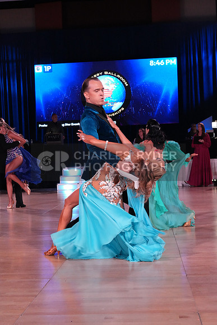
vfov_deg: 32.9
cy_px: 162
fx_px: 551
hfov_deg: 22.3
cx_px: 108
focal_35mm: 61
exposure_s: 1/160
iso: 6400
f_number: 11
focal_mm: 61
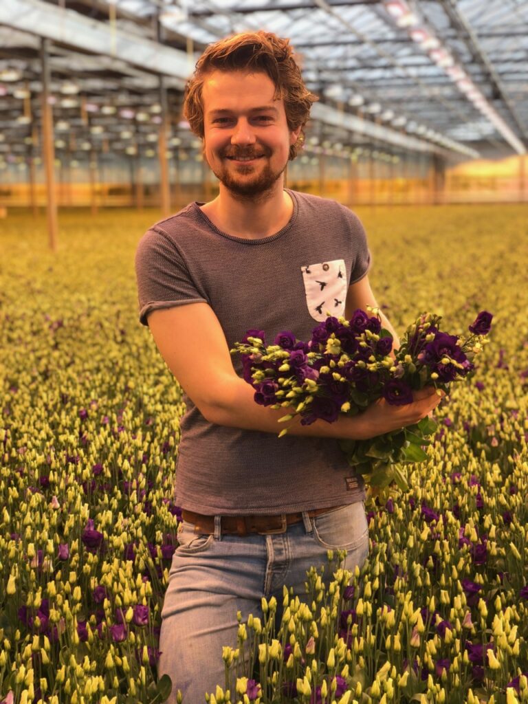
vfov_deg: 36.8
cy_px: 352
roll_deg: +0.3
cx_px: 264
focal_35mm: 52
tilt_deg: -9.1
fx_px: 1058
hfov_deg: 28.0
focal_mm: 6
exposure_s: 1/175
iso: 16
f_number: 2.4
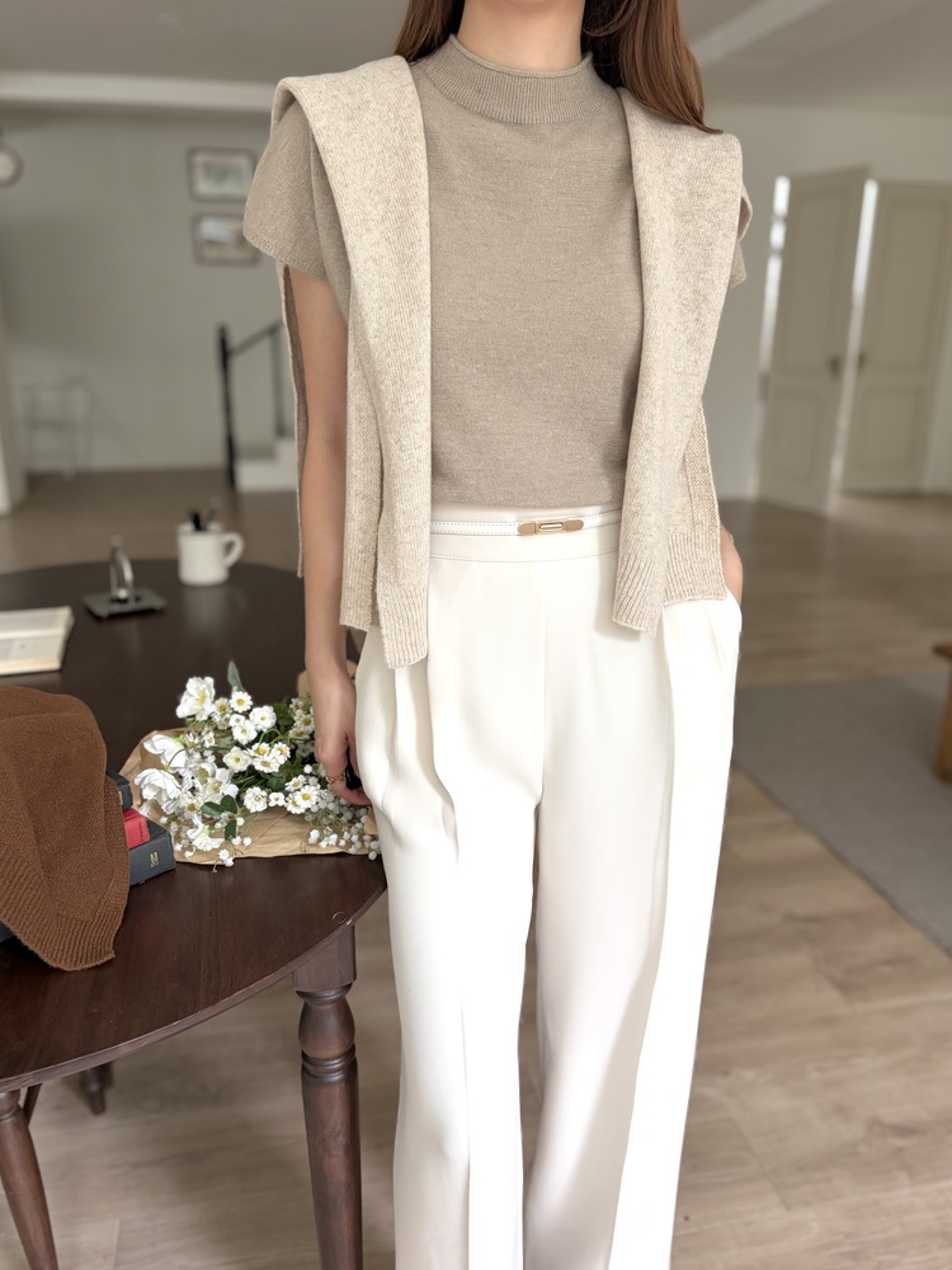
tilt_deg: -17.8
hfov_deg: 53.1
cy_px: 635
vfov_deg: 67.3
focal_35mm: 26
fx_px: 953
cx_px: 476
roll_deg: -0.8
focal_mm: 5.96
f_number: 1.6
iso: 125
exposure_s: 1/104
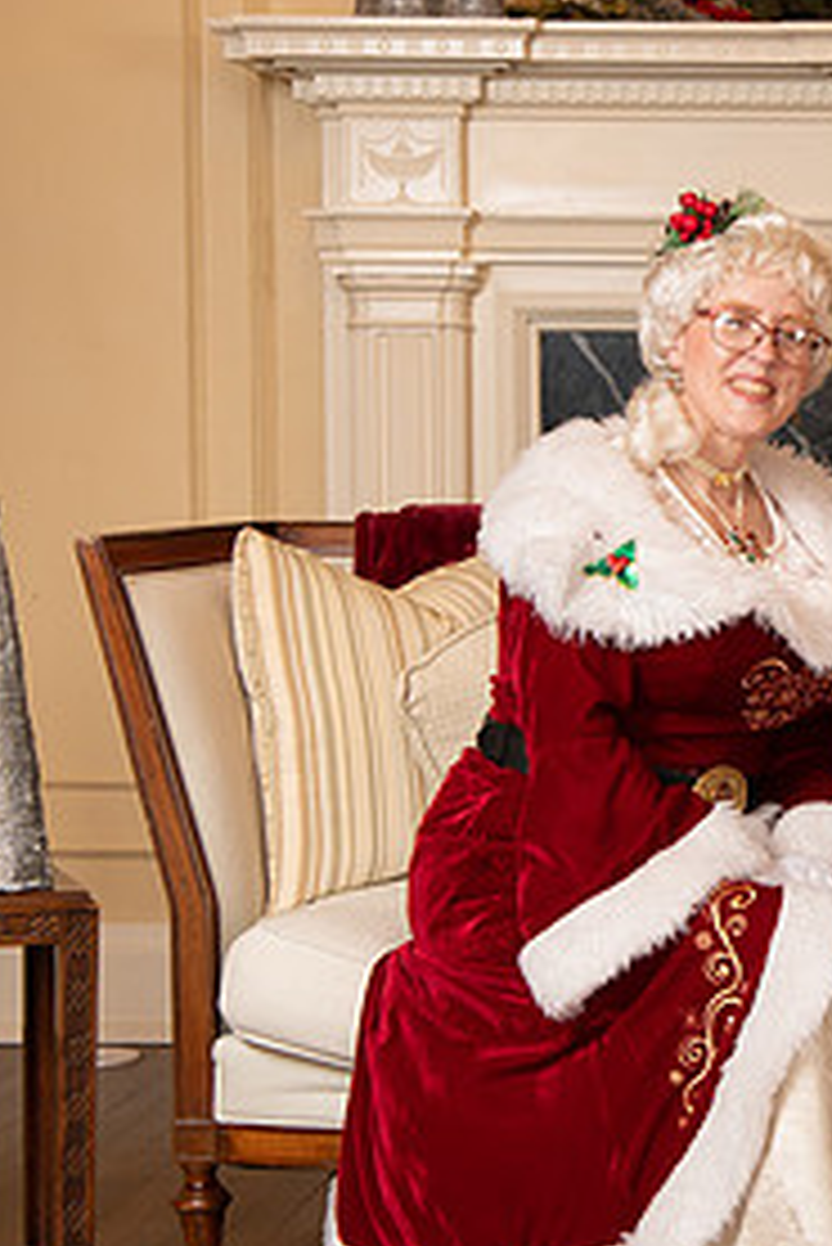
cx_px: 1037
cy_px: 696
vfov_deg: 18.9
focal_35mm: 108
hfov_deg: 12.4
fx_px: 3739
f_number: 4.5
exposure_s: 1/200
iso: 1000
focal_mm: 42
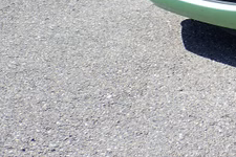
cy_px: -143
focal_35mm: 133
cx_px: 417
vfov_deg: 9.7
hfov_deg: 13.8
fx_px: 872
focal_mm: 6.37
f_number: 3.5
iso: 100
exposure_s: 1/640
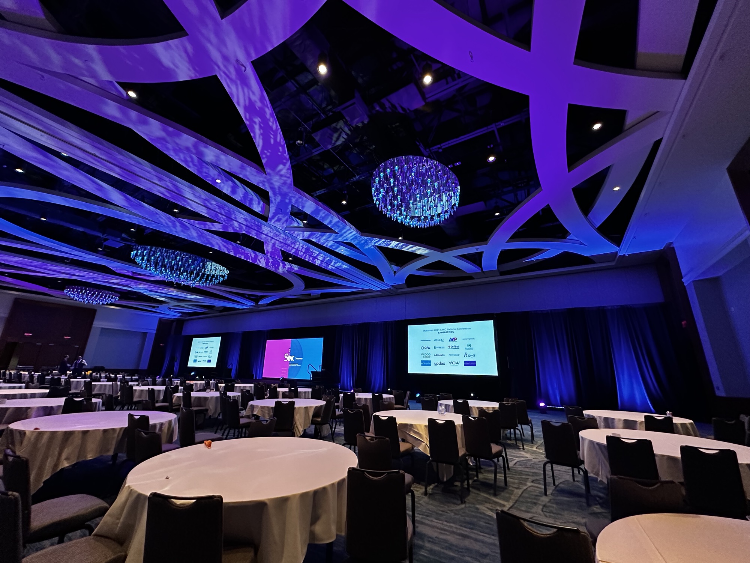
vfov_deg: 85.7
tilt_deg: +16.1
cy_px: 282
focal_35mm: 14
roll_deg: -1.4
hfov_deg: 102.1
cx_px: 375
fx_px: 303
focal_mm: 2.22
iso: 320
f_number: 2.2
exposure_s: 1/50
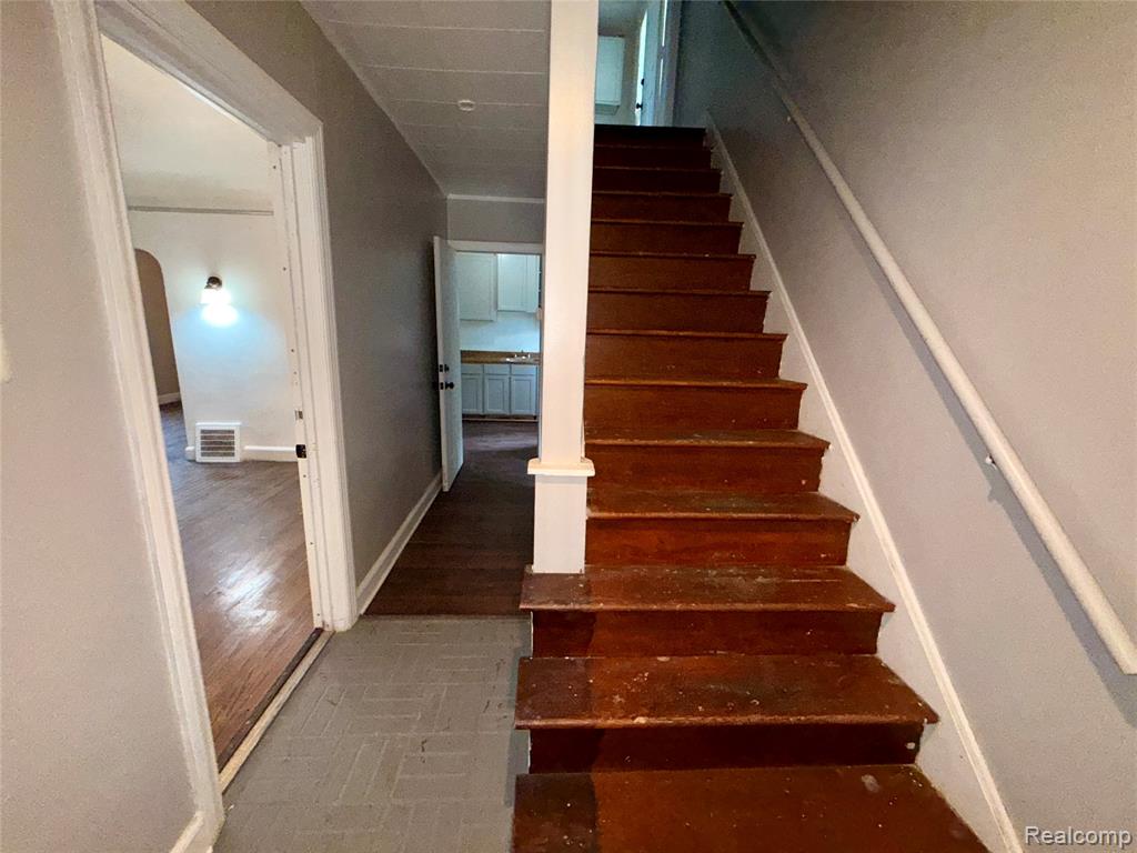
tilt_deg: -11.9
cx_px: 568
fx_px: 460
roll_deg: -1.9
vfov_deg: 85.7
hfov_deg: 102.1
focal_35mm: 14
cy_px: 426
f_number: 2.2
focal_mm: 2.22
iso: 320
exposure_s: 1/60
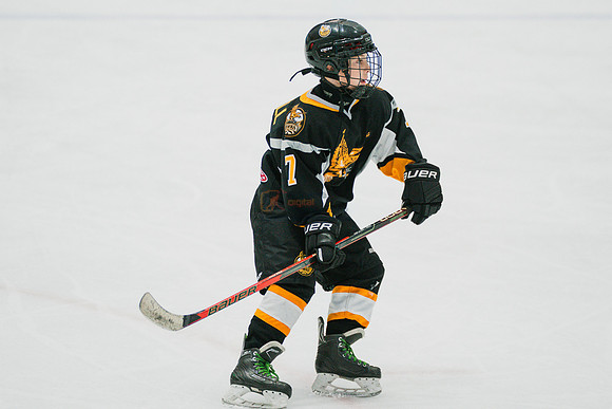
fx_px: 3282
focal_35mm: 193
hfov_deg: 10.7
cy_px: 171
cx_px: 306
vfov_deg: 7.1
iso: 3200
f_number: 3.2
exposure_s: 1/1600
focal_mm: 166
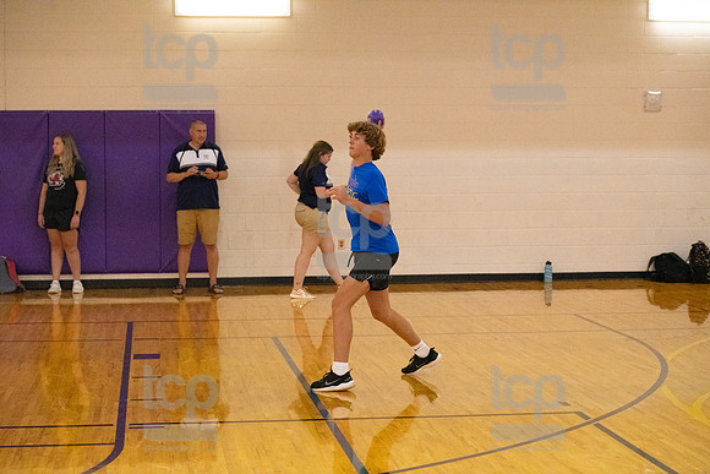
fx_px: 1578
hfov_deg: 25.4
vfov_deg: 17.1
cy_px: 237
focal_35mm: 80
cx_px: 355
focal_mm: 80
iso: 10000
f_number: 4
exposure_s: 1/800
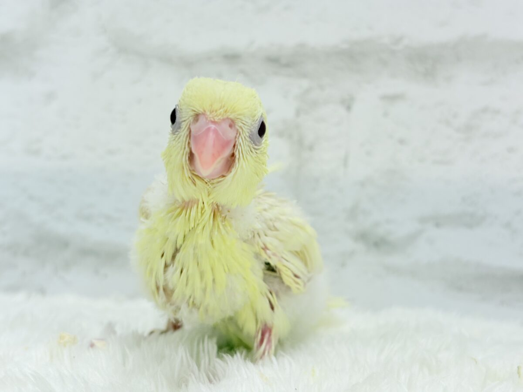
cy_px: 196
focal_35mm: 52
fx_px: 786
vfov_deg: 28.0
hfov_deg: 36.8
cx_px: 262
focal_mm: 5.96
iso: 64
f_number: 1.6
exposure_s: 1/100
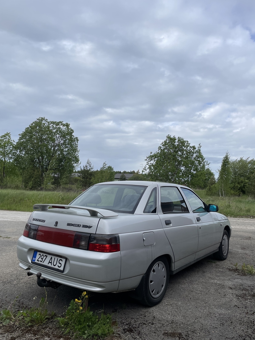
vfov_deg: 67.3
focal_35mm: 26
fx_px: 255
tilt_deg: +5.8
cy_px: 170
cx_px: 128
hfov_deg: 53.1
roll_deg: -2.4
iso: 32
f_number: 1.6
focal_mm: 4.2
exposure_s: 1/2132
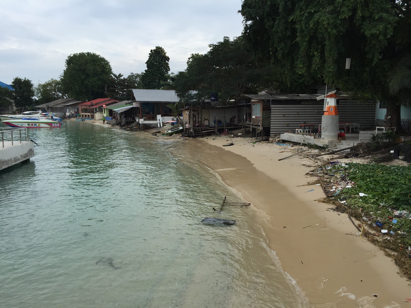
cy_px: 154
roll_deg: -1.4
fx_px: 344
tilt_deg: -8.0
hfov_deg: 61.7
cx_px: 206
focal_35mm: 29
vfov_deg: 48.2
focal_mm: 4.15
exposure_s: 1/1721
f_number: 2.2
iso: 32
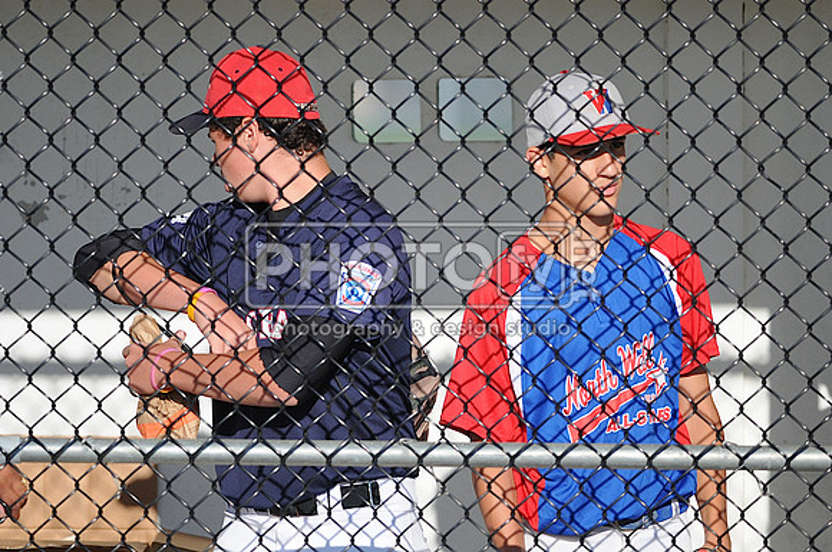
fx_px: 10385
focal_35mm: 450
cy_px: 276
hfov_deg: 4.6
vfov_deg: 3.0
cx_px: 416
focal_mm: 300
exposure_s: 1/1600
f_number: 4
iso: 200
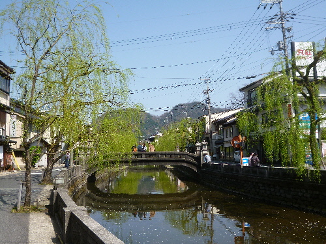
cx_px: 163
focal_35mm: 36
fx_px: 339
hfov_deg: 51.4
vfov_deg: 39.7
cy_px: 122
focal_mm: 6.4
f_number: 2.9
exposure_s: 1/1000
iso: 100
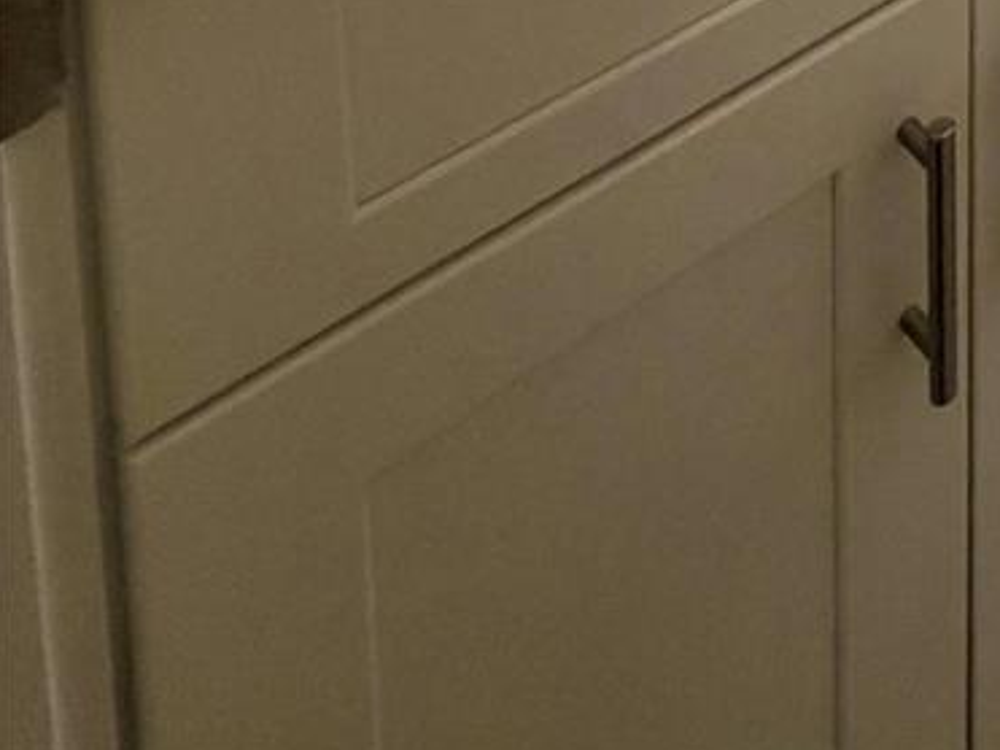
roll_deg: -3.6
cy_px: -1006
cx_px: 1547
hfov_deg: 24.6
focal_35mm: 58
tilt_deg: -8.6
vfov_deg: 15.4
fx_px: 1675
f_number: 2.2
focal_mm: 2.22
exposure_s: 1/120
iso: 64
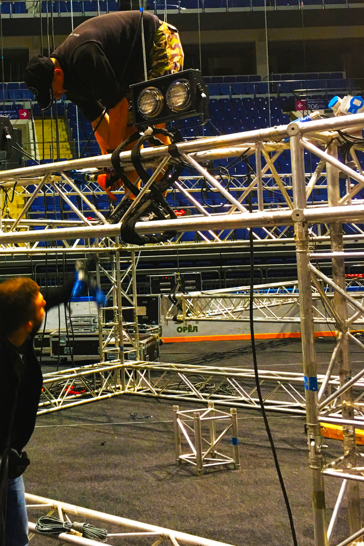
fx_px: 743
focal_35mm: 49
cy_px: 229
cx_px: 36
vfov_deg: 40.2
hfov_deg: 26.6
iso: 50
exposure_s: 1/17
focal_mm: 4.15
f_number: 2.2
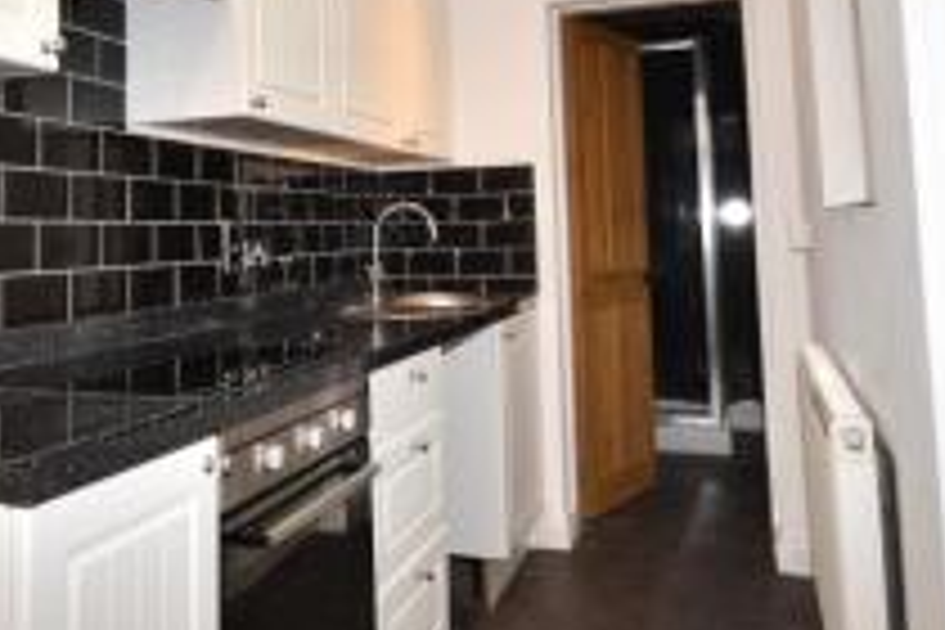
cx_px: 346
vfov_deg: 37.8
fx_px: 892
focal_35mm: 34
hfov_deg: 55.1
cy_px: 146
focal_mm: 10
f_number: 5.6
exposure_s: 1/60
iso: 400
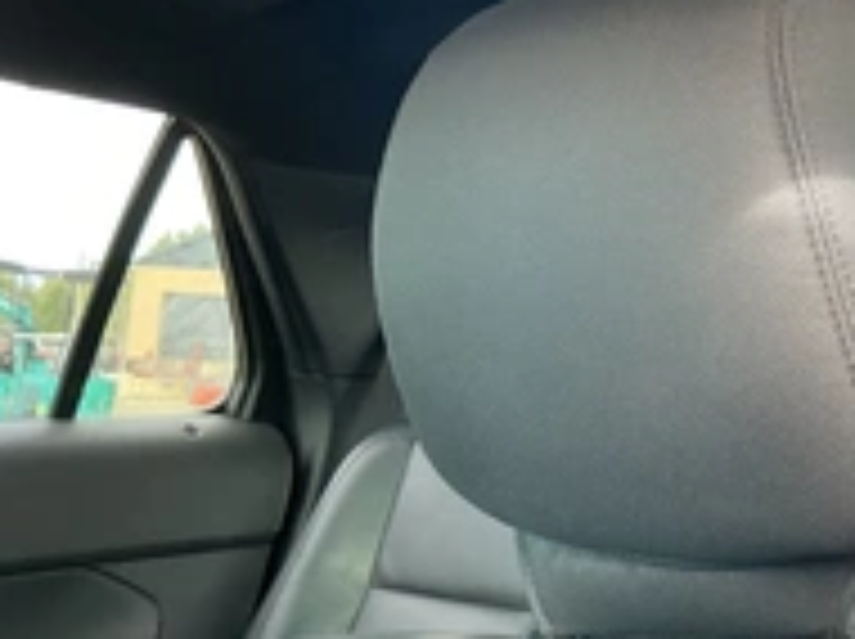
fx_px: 1455
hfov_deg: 30.7
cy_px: 252
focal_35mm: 59
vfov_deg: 24.7
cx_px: 824
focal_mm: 3
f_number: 1.8
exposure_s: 1/60
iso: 80
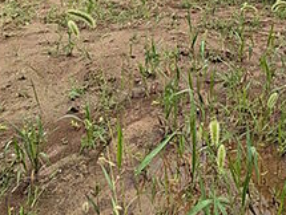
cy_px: -80
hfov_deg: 45.2
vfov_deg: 28.6
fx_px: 323
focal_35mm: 39
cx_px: 233
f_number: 2.2
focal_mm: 1.83
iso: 48
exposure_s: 1/2604
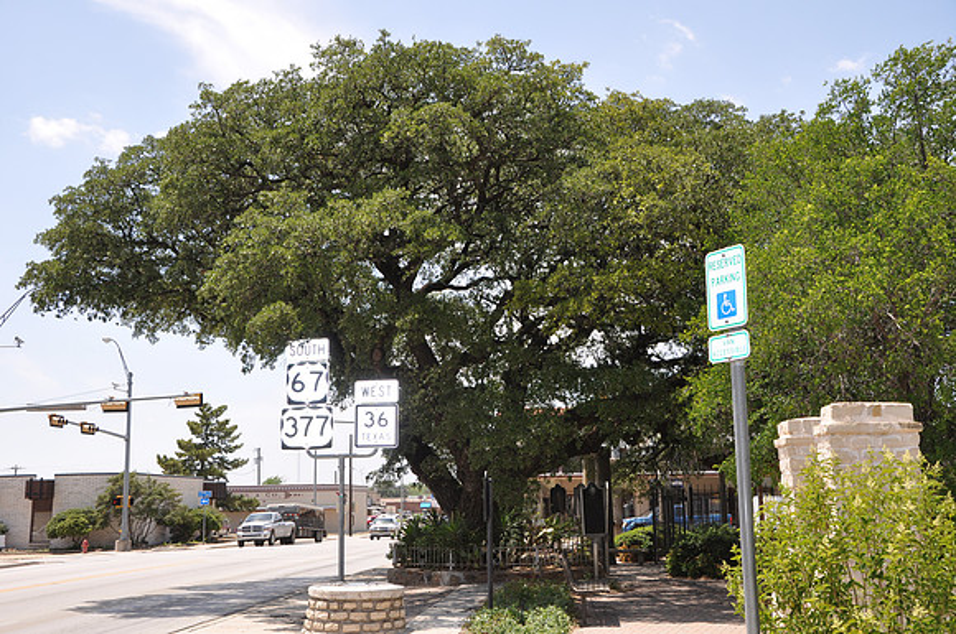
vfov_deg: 34.1
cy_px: 317
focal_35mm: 39
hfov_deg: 49.6
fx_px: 1034
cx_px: 478
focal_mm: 26
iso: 200
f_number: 8
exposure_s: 1/200
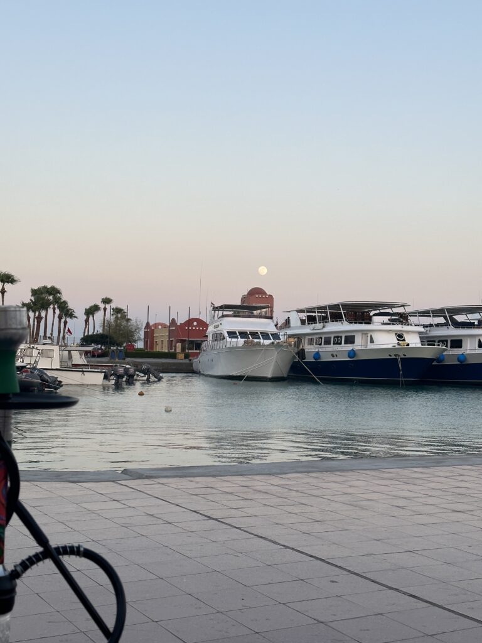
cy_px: 322
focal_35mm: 48
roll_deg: -1.2
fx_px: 891
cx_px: 241
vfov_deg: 39.7
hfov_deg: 30.3
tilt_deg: +1.9
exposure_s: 1/389
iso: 64
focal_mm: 6.86
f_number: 1.78
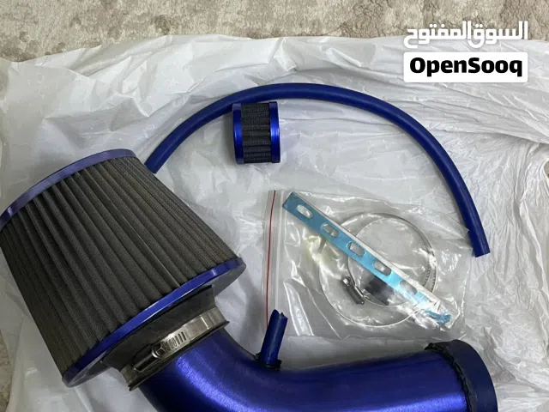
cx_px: 274
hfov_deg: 69.4
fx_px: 396
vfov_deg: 54.9
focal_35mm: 25
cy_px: 206
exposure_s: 1/50
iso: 250
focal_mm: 5.1
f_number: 1.6
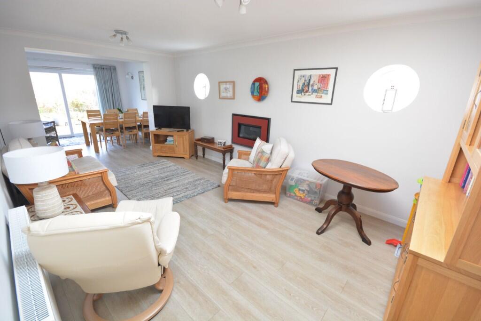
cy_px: 160
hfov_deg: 100.4
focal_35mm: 15
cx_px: 240
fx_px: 200
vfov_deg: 77.3
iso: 400
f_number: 8
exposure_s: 1/13
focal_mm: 10
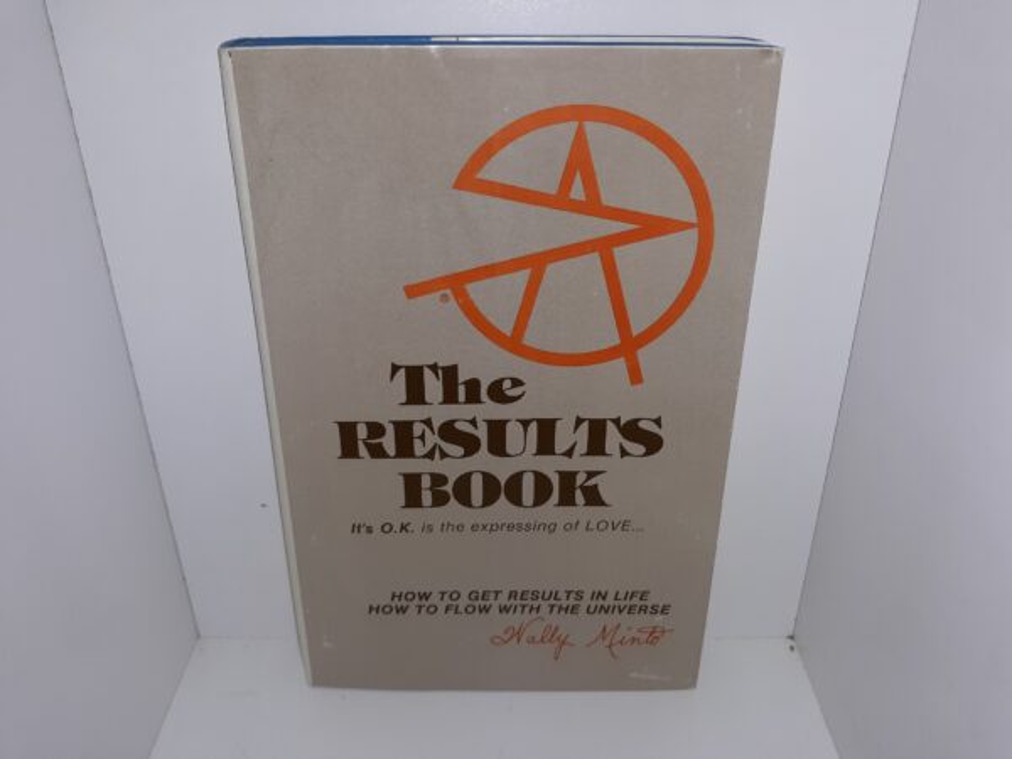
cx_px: 506
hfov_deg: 63.4
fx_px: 819
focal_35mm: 28
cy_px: 380
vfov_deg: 49.7
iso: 40
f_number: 1.7
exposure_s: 1/275
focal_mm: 3.7
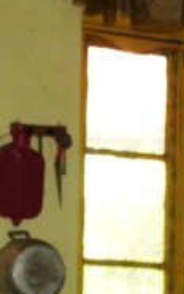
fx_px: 1057
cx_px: 38
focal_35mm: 132
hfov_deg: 9.9
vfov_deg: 15.6
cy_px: 264
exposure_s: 1/100
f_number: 2.9
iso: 100
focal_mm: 6.3
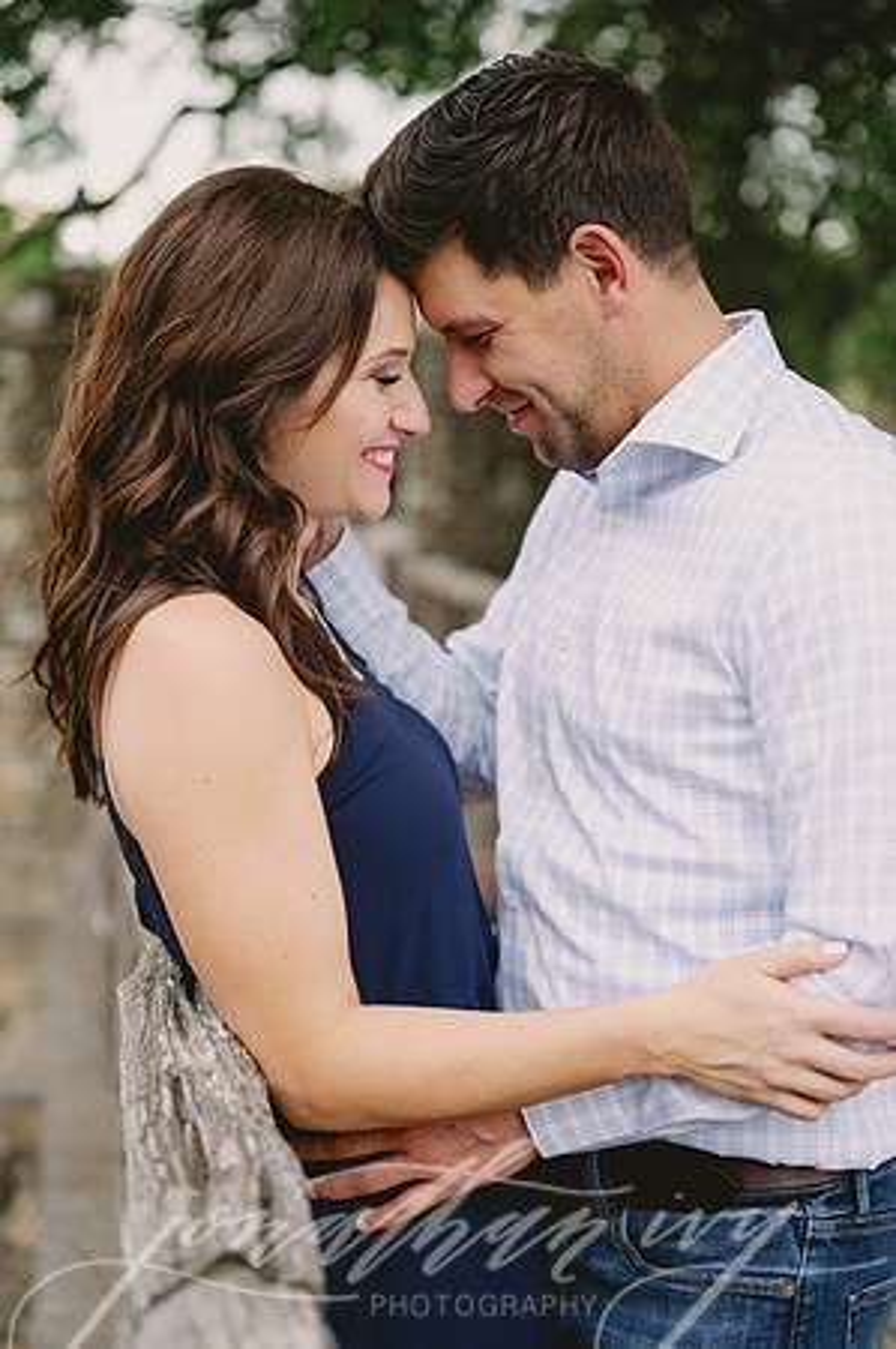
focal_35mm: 50
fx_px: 1871
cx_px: 448
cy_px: 674
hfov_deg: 26.9
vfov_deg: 39.6
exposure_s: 1/1000
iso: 250
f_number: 2.2
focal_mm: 50
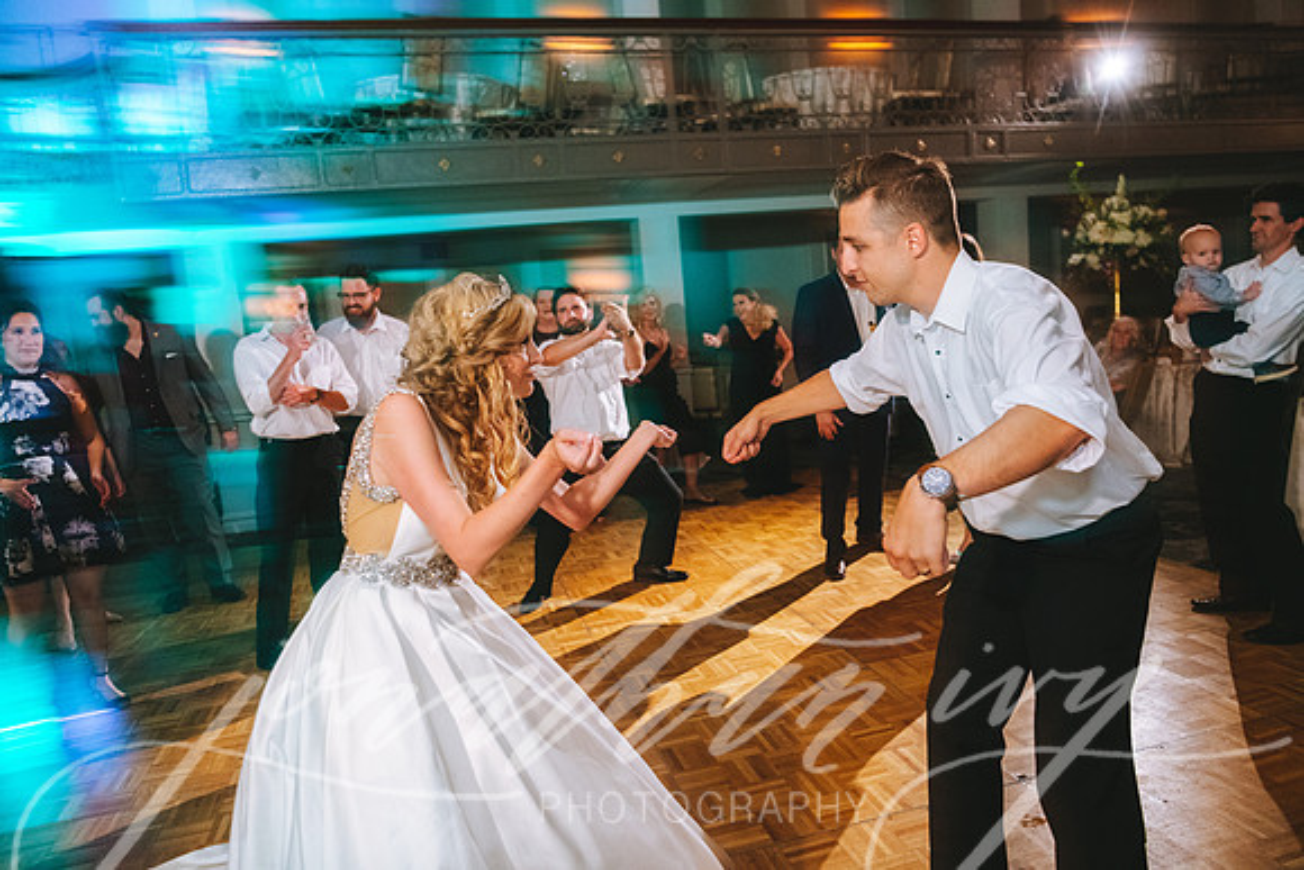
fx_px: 869
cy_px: 435
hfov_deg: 73.7
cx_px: 652
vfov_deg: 53.2
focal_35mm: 24
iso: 2000
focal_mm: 24
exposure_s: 1/60
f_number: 2.8
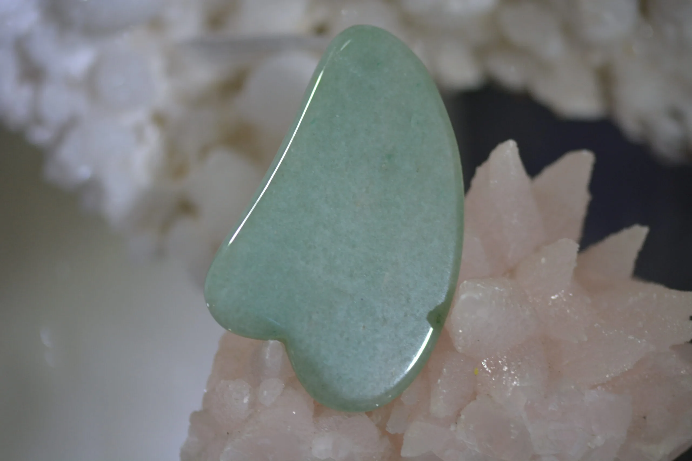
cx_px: 346
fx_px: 3028
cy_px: 230
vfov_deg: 8.7
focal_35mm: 158
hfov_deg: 13.0
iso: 800
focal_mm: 105
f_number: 3.3
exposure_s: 1/125
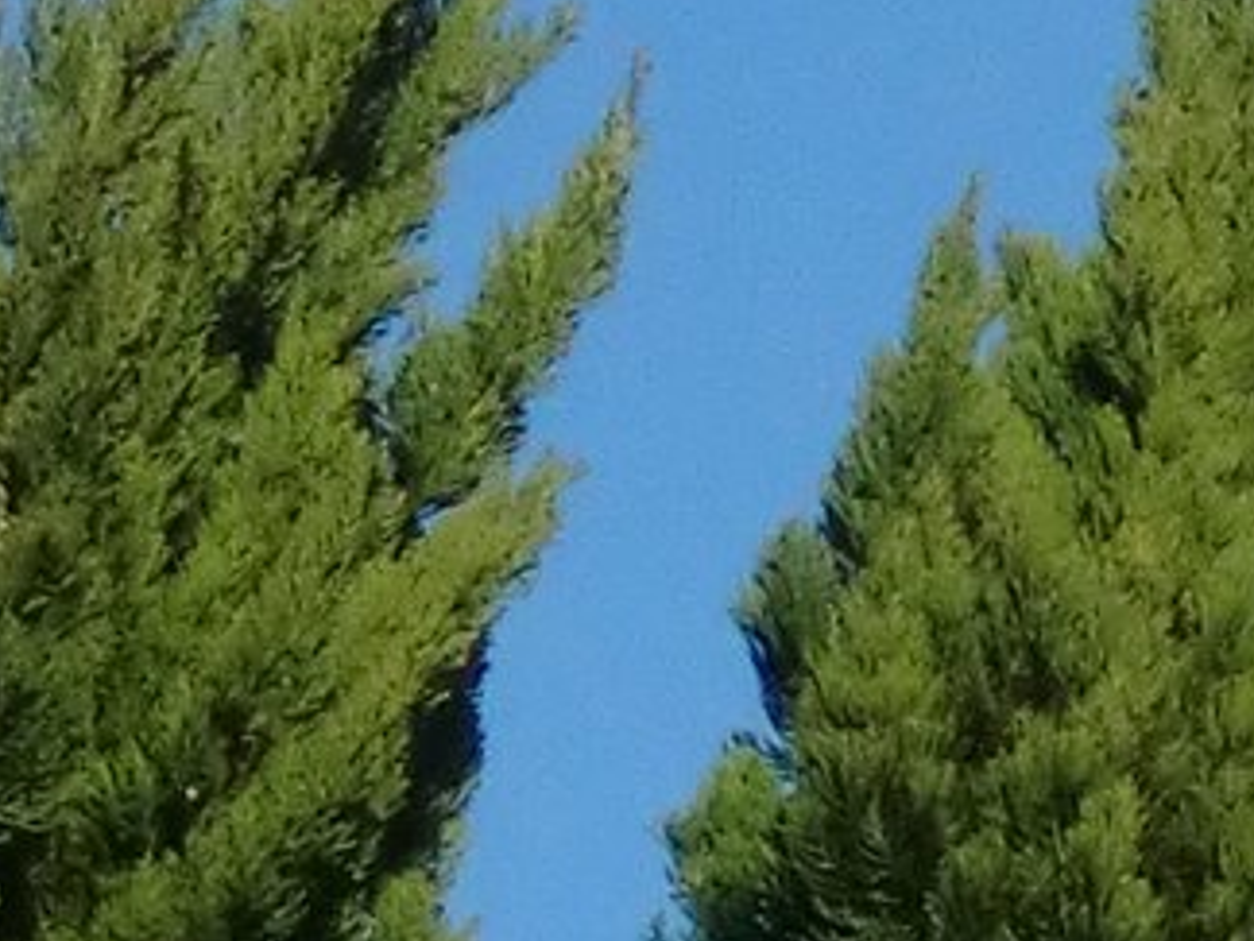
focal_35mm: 664
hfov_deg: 3.0
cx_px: 2431
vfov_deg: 2.2
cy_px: 170
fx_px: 24054
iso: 400
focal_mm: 18.9
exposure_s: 1/500
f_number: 5.6
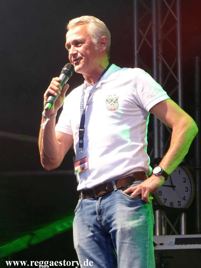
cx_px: 100
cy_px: 134
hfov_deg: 12.2
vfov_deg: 16.3
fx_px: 937
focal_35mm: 121
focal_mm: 21.8
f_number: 2.8
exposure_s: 1/60
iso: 160
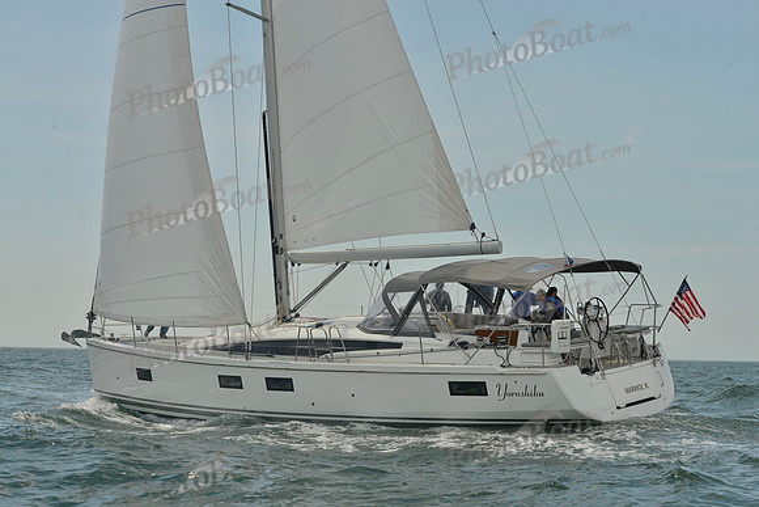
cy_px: 254
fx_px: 1476
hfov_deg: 28.8
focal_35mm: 70
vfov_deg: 19.5
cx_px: 380
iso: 560
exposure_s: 1/1250
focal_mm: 70
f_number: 13
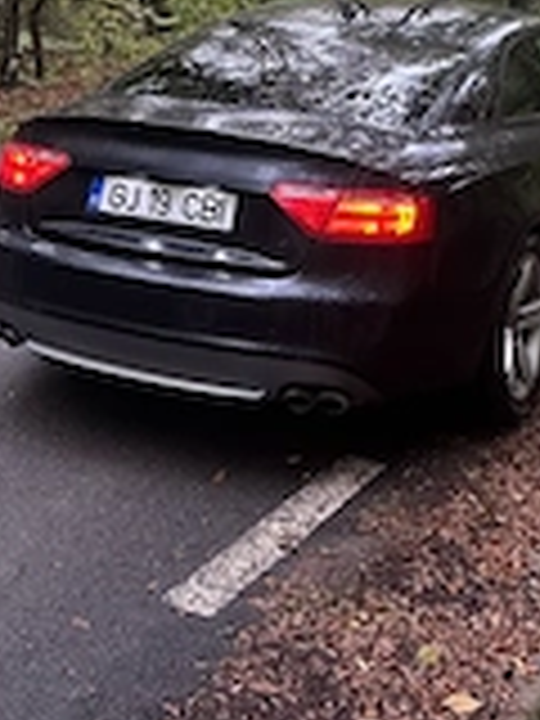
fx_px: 1248
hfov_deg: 24.1
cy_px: -72
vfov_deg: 29.1
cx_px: 410
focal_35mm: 60
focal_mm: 6.86
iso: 320
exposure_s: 1/50
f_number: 1.78
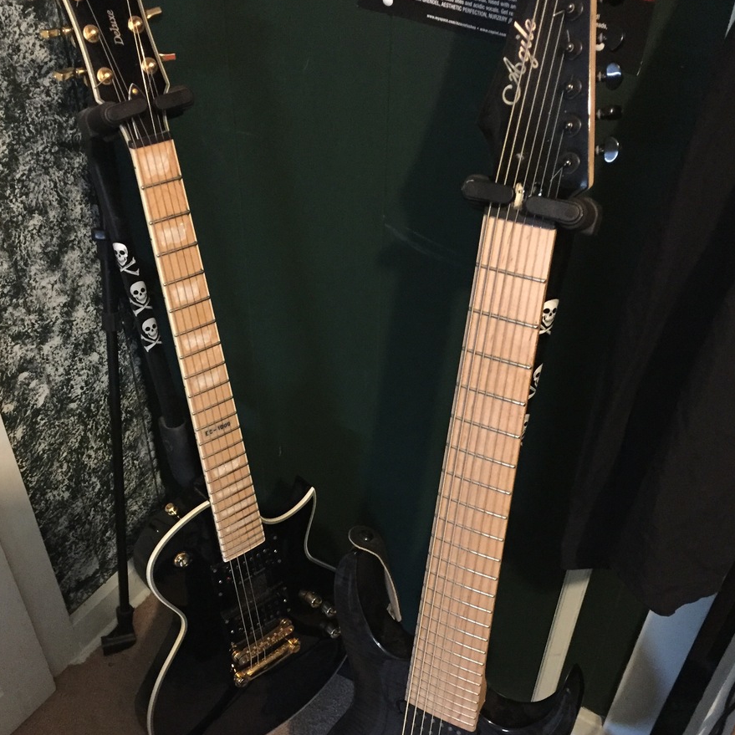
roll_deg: -1.3
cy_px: 422
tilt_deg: -42.0
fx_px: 841
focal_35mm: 35
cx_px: 369
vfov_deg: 47.1
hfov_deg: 47.2
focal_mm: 4.15
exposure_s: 1/15
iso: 640
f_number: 2.2
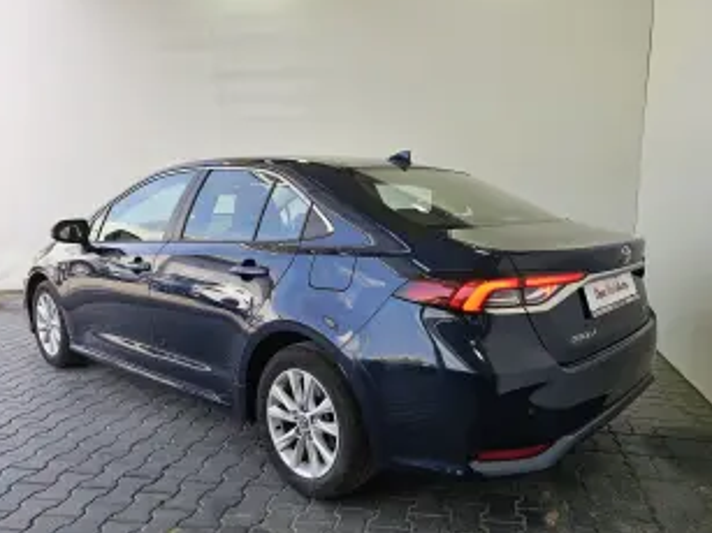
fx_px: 555
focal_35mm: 27
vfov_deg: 51.3
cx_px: 399
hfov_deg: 65.1
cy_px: 285
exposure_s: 1/116
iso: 10
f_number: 1.7
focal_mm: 6.3
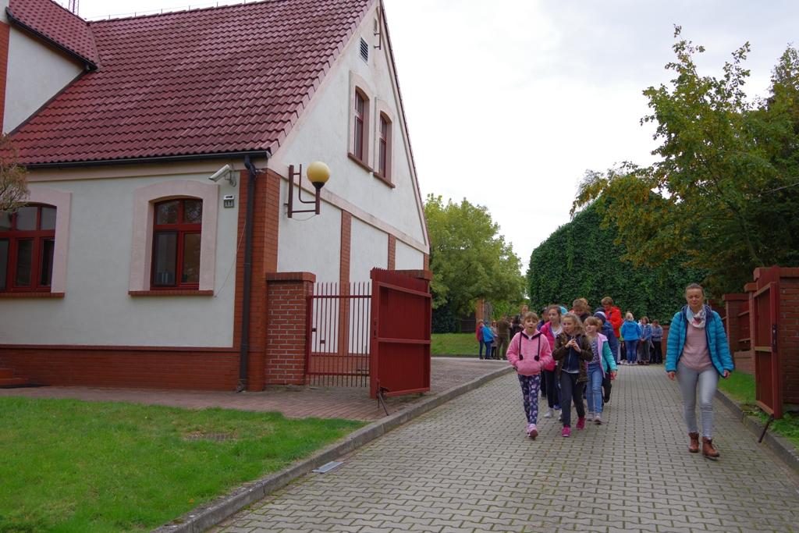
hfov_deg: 60.3
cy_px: 266
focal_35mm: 31
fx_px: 688
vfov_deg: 42.3
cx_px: 400
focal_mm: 21
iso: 100
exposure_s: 1/125
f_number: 8
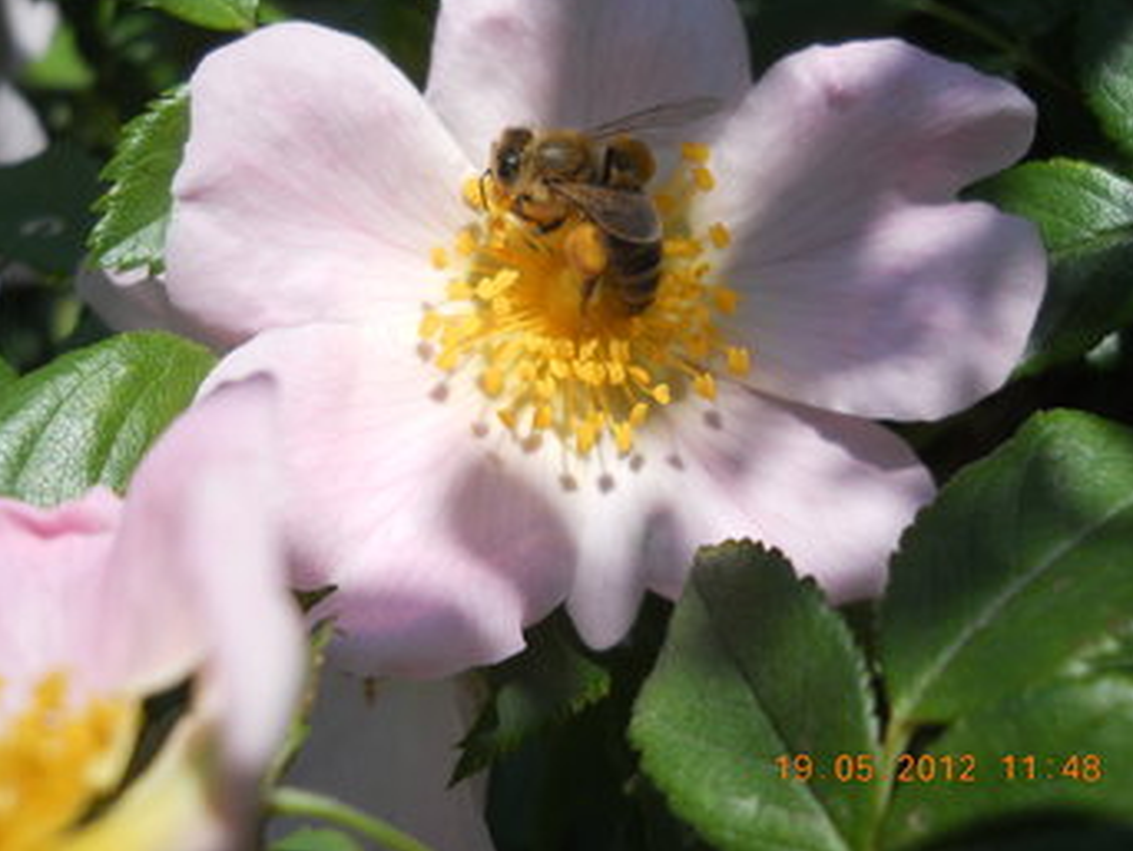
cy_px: 419
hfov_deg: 44.8
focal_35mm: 42
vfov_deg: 34.4
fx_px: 1376
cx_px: 573
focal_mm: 6.72
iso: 80
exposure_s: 1/400
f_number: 5.5
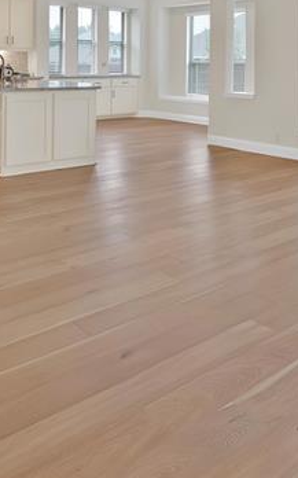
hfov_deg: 34.2
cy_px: 57
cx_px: 238
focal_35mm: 36
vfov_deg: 48.9
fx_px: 469
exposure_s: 1/4
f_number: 9
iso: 640
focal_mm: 12
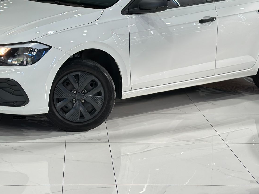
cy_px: 37
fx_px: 621
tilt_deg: -8.0
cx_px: 110
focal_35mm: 83
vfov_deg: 17.6
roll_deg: -1.1
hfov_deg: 23.5
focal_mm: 6.86
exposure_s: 1/172
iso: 80
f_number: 1.78
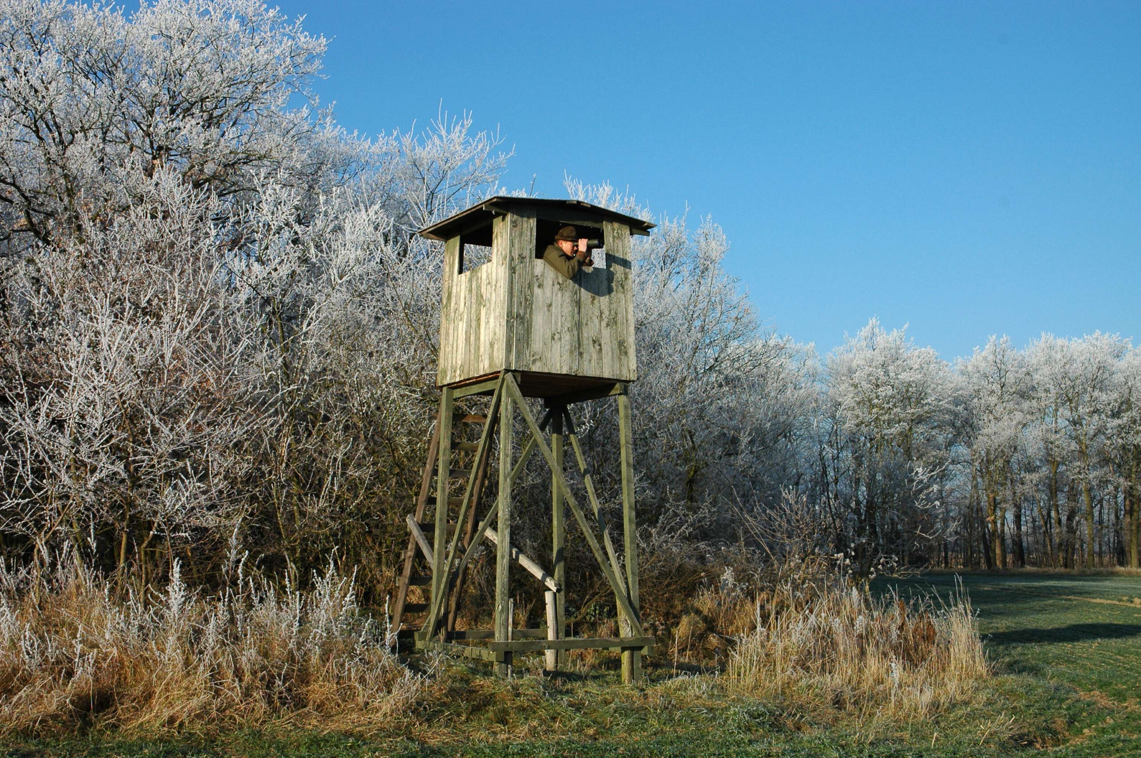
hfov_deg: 45.0
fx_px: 1377
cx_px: 570
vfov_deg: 30.8
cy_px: 379
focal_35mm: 44
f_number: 8
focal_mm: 29
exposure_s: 1/320
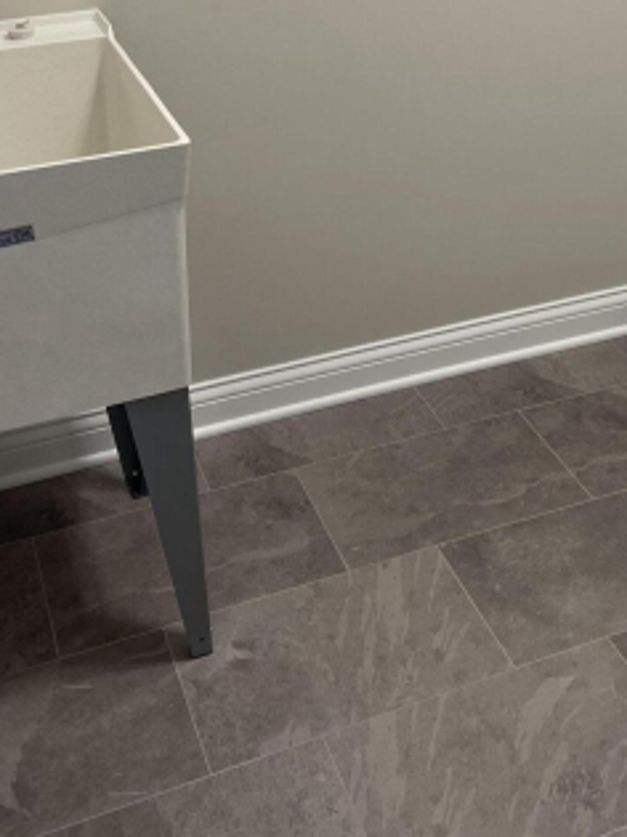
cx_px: 478
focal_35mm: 53
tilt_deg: -20.0
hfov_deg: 27.1
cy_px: 121
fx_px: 1281
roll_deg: +0.6
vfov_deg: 34.6
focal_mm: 5.1
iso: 125
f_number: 1.6
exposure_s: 1/120
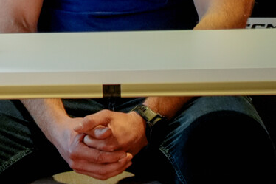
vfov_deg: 3.3
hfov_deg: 4.9
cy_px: -193
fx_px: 3180
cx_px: -243
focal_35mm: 415
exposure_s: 1/250
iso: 3200
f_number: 4
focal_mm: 97
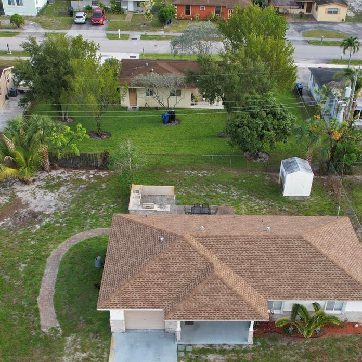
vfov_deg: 38.2
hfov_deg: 39.1
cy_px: 270
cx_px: 205
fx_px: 509
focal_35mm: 43
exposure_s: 1/200
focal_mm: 8.38
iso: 100
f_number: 2.8
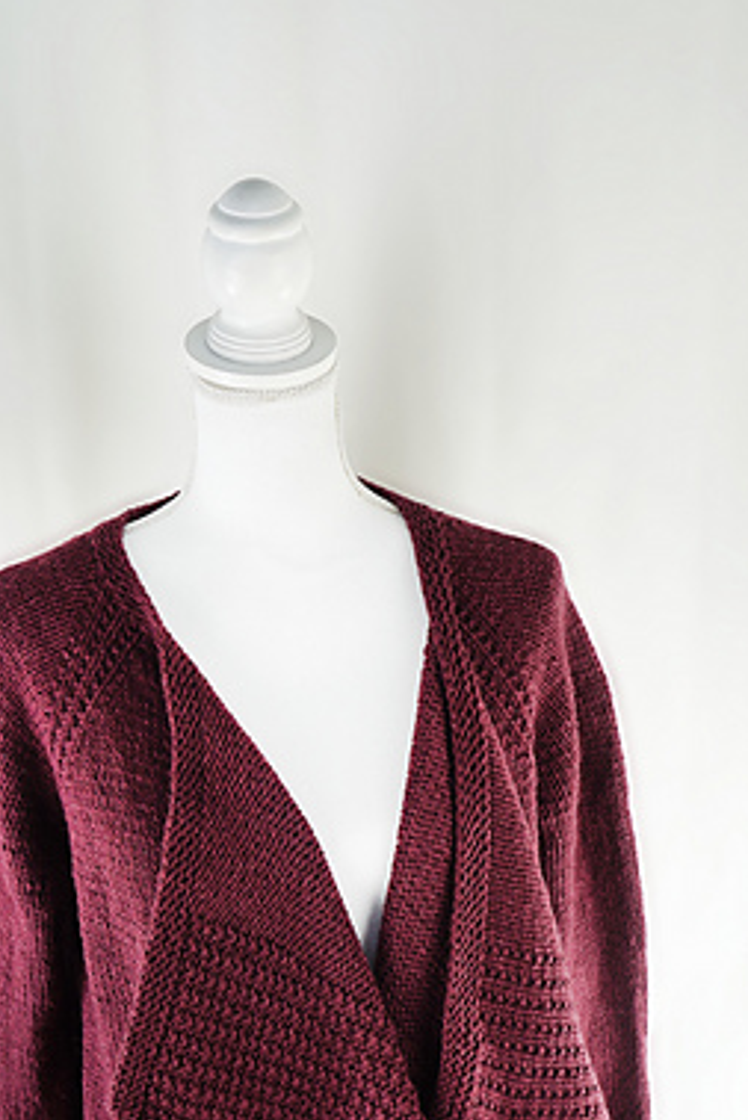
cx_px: 333
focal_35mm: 54
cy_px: 798
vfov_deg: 36.2
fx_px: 1681
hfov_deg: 25.1
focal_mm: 32
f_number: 5
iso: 125
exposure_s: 1/40
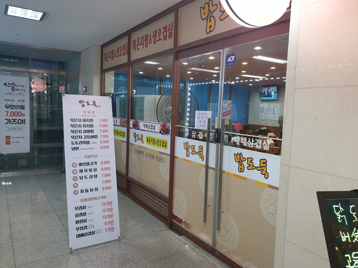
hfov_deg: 67.3
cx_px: 179
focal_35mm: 26
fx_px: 269
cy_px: 134
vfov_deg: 53.1
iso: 200
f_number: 2.4
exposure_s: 1/60
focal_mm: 4.3
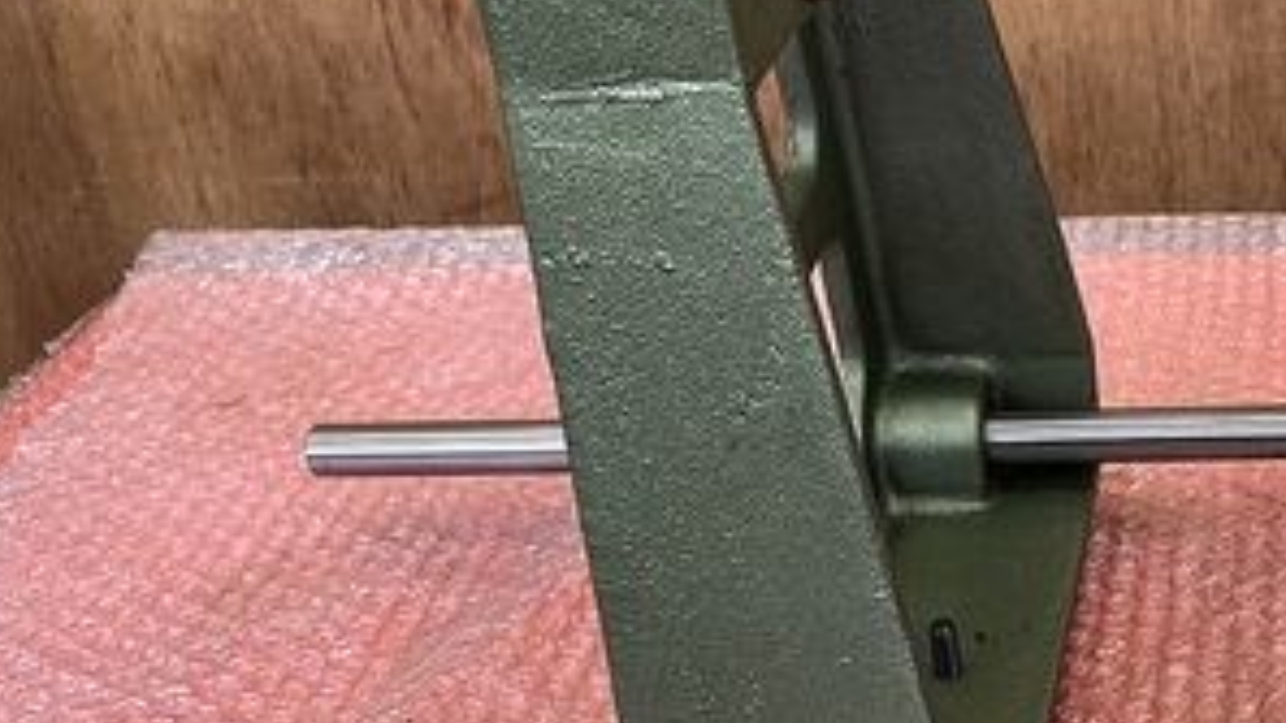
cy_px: 424
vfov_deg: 19.7
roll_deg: +3.3
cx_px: 1286
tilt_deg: -32.0
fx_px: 2080
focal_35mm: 61
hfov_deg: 31.7
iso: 125
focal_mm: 5.1
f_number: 1.6
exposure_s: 1/109
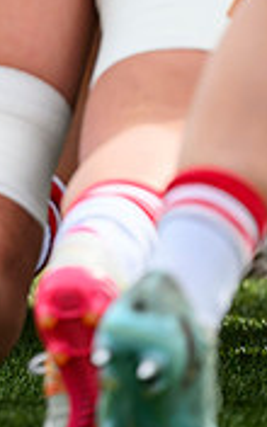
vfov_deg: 0.8
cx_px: -468
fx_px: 28850
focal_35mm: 2478
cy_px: -195
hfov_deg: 0.5
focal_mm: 400
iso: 500
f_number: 3.2
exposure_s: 1/3200
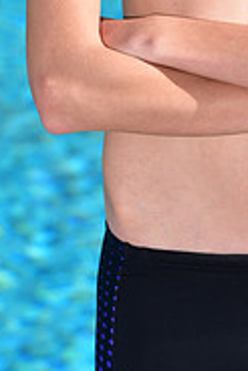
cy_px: -147
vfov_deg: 4.3
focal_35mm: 473
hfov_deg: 2.9
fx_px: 4878
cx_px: 231
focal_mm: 150
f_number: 7.1
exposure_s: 1/250
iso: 64
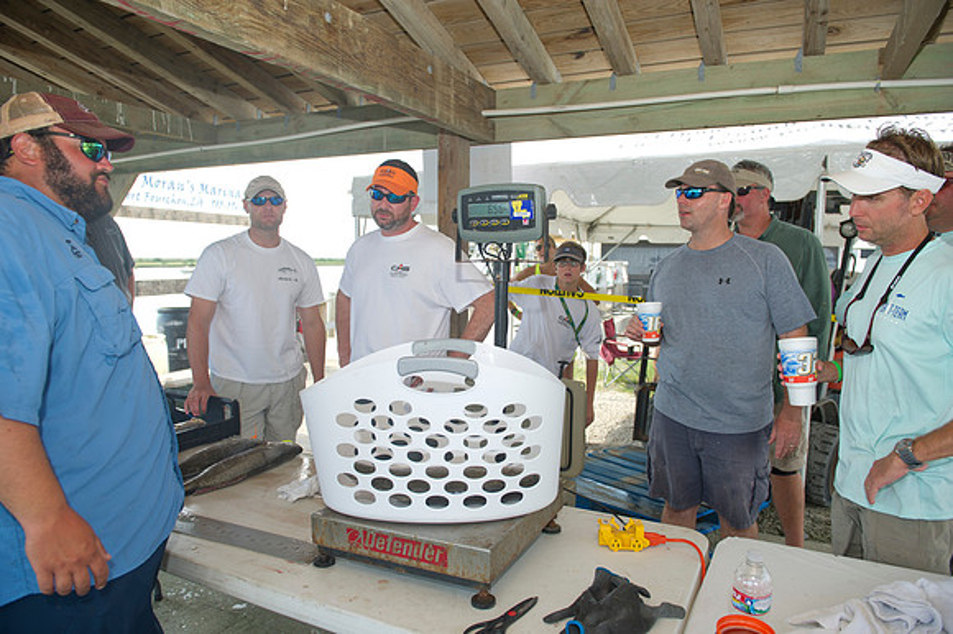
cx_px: 476
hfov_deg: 73.8
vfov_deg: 53.1
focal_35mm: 24
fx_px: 635
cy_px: 317
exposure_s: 1/200
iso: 125
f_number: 4
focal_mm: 24
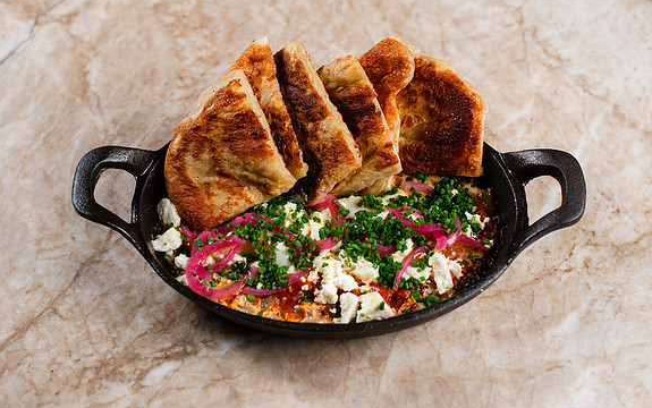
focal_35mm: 54
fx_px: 960
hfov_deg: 37.5
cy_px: 197
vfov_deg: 24.0
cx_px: 331
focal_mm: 50
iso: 100
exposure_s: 1/200
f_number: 4
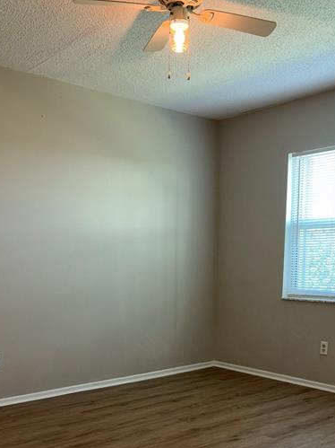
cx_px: 176
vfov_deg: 45.7
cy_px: 315
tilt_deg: -6.6
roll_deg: -0.9
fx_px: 516
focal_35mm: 40
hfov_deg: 35.9
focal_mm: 5.96
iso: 40
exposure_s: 1/33
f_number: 1.6
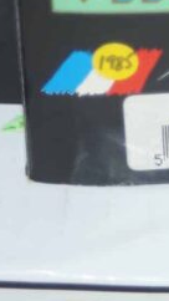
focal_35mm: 312
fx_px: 2487
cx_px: 280
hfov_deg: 3.9
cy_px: 98
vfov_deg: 6.9
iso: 500
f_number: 5.6
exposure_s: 1/60
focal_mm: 80
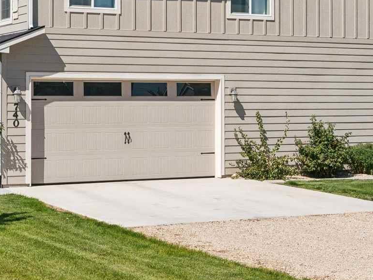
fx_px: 917
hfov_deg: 22.9
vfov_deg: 17.3
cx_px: 144
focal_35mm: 85
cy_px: 98
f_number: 13
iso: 400
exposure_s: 1/500
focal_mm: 22.3
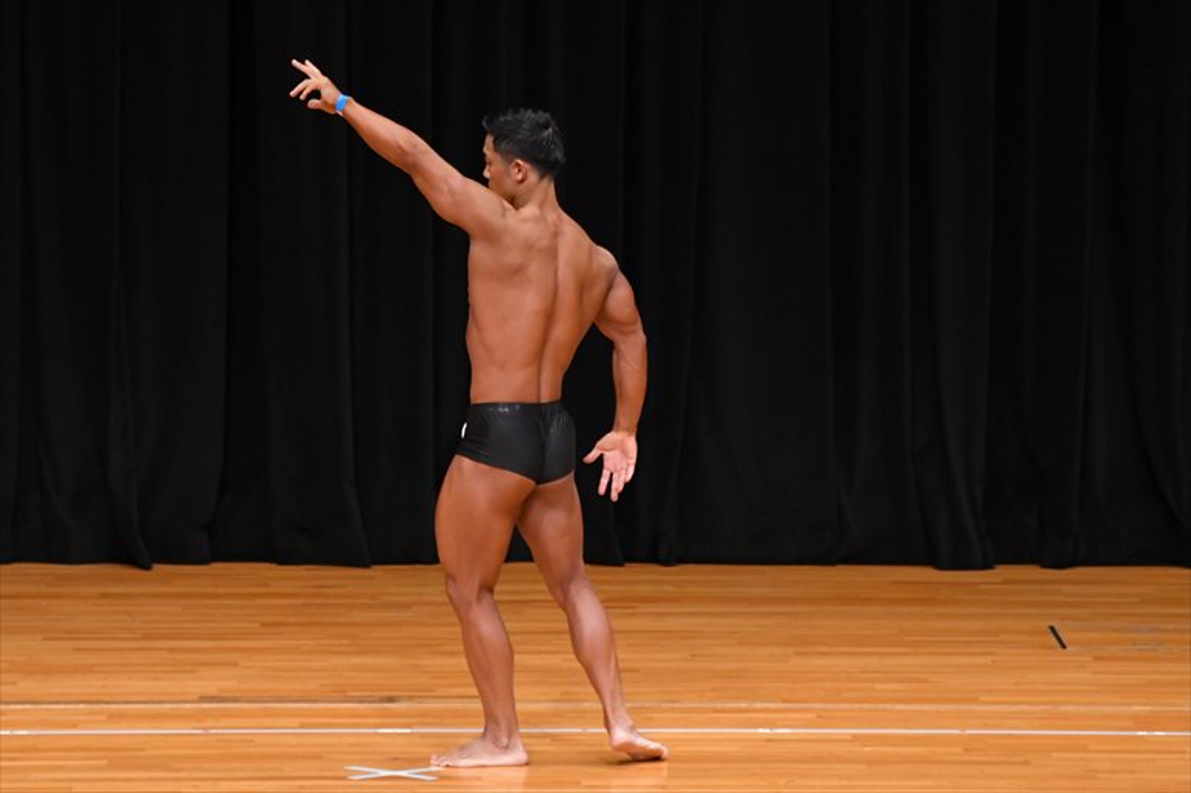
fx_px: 8928
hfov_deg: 7.6
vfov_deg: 5.1
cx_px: 596
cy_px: 396
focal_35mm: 270
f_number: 5.6
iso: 3200
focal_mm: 180
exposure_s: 1/400
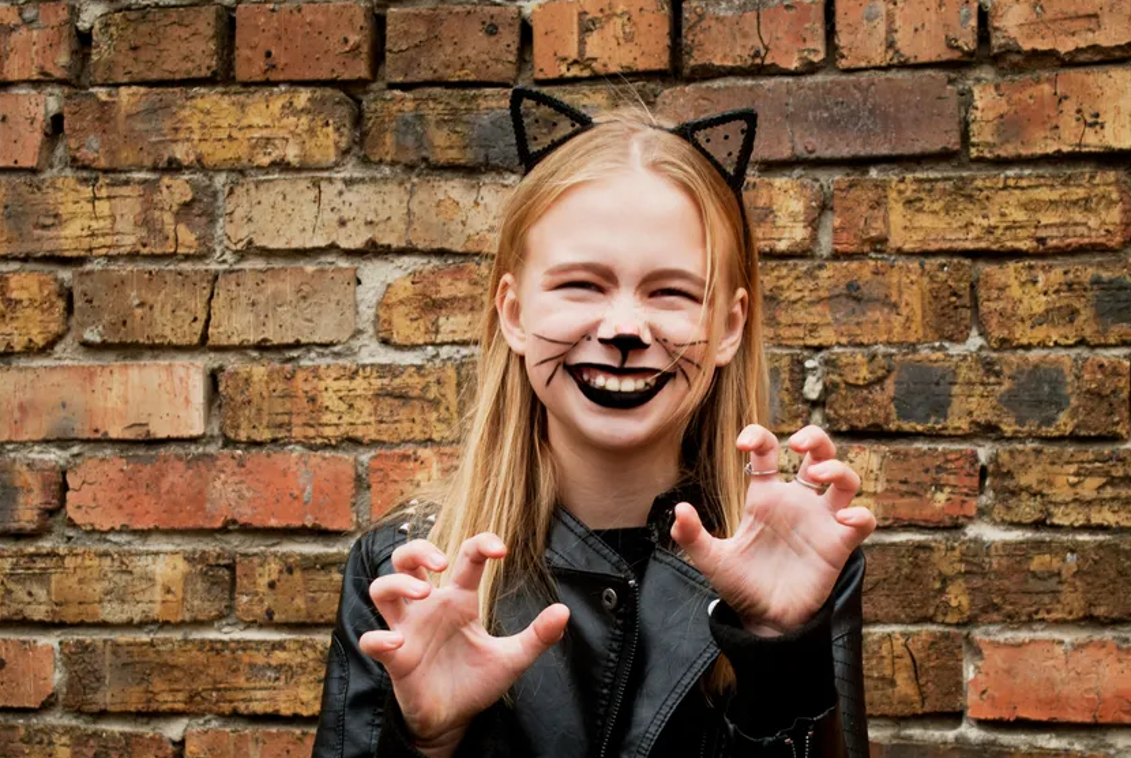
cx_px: 601
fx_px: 2328
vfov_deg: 18.5
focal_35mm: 74
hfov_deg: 27.3
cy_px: 465
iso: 200
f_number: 5.3
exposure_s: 1/125
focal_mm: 40
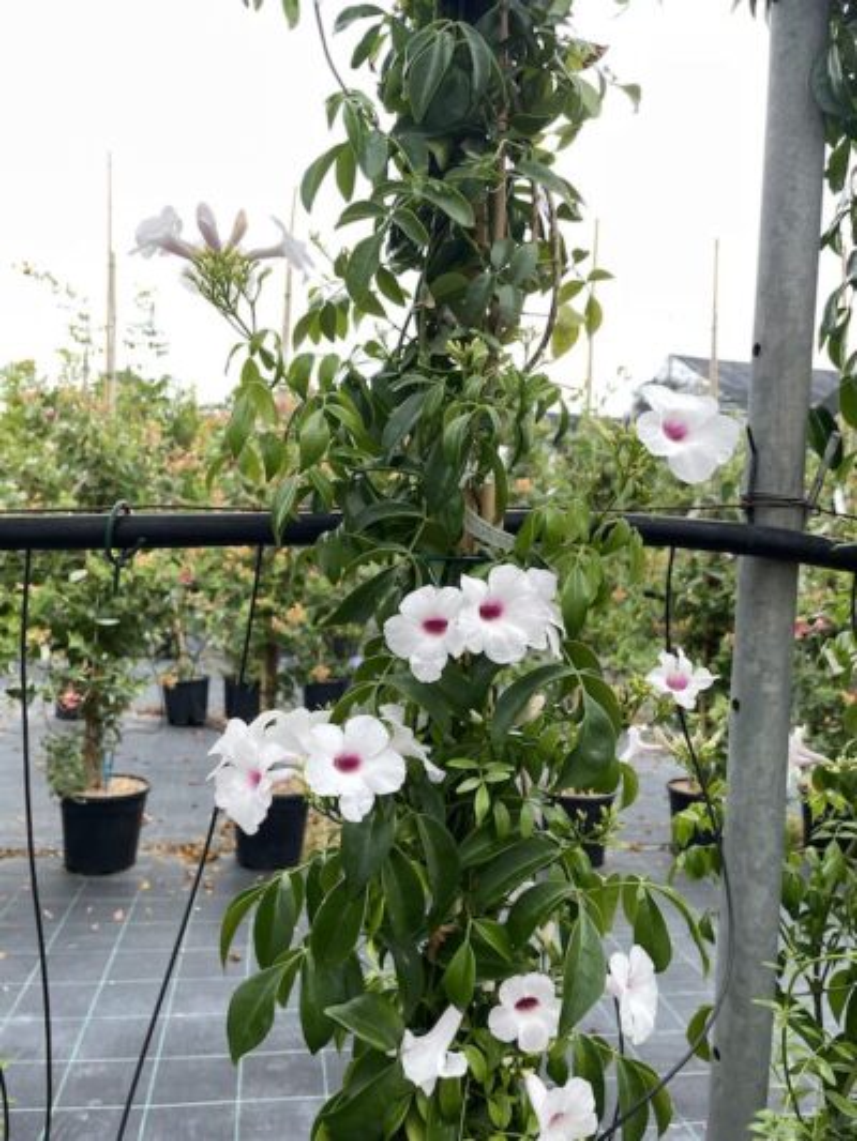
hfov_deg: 53.1
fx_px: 858
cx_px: 428
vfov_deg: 67.3
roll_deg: -3.1
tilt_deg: -0.4
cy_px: 570
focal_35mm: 26
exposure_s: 1/997
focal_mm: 4.2
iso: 32
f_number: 1.6
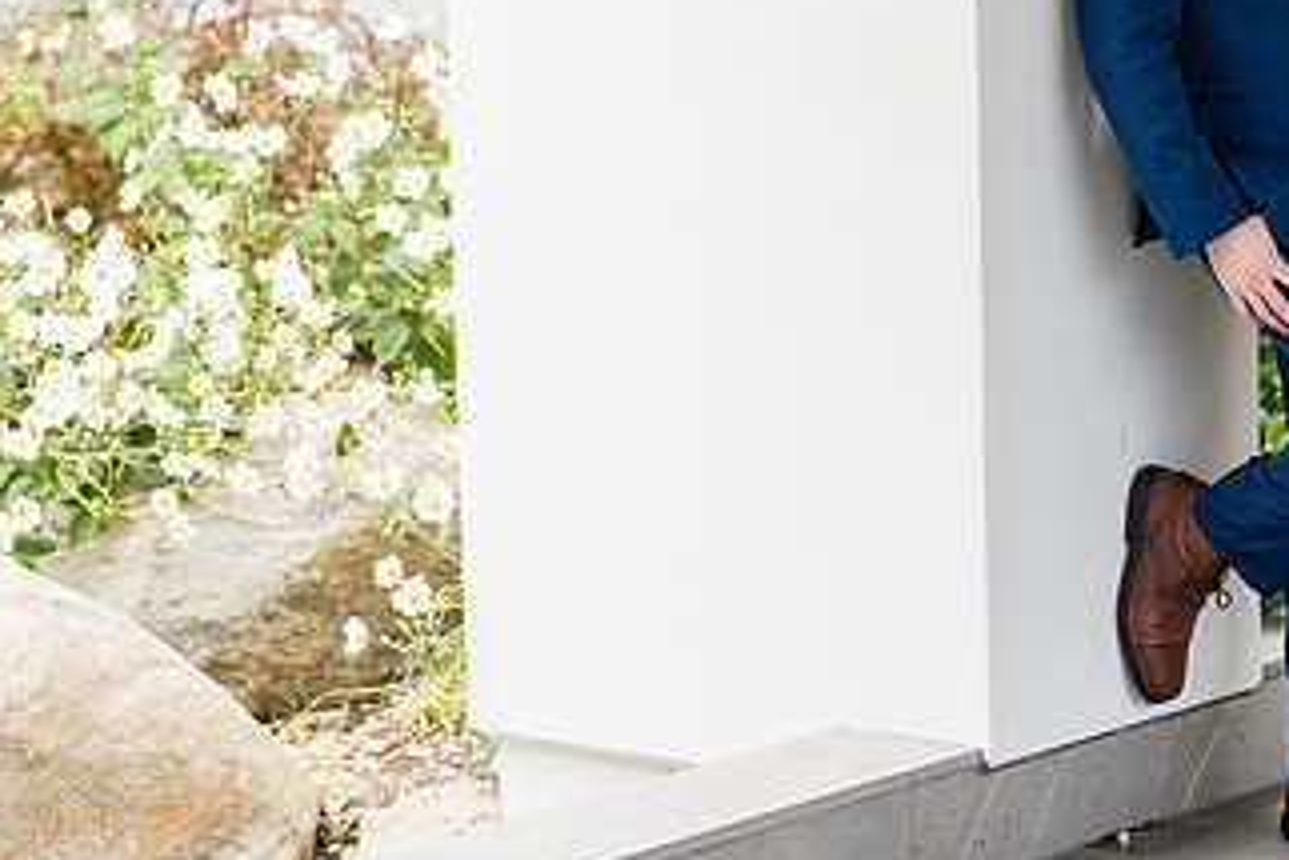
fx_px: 4513
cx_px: 709
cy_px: 174
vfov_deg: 10.9
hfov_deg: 16.3
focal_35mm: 126
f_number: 2.8
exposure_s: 1/1250
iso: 320
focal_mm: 70
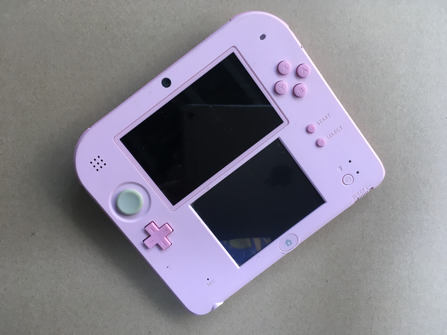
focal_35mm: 29
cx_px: 224
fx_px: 374
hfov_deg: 61.7
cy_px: 168
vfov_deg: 48.2
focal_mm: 4.15
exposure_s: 1/33
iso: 64
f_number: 2.2
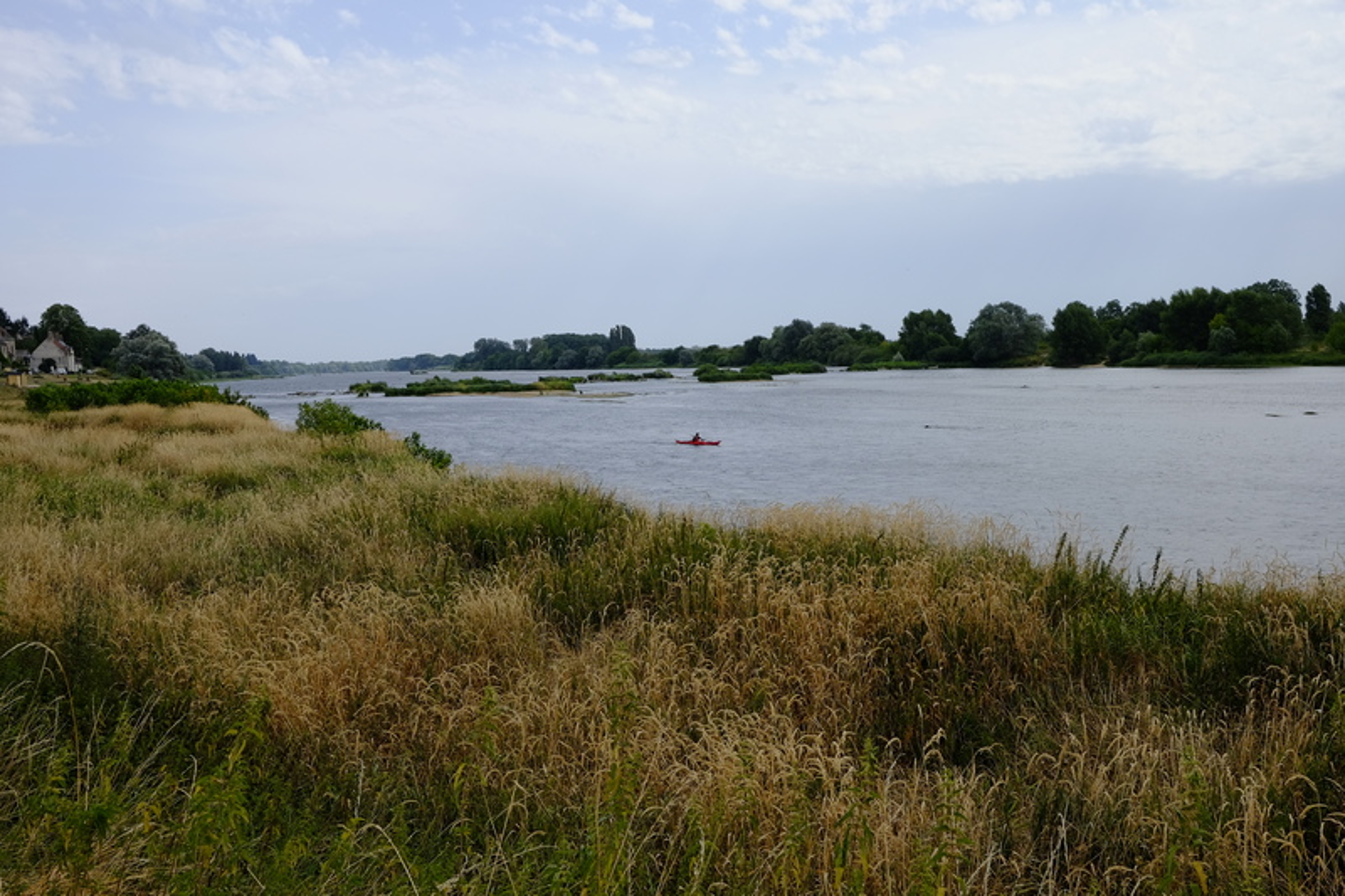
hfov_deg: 54.4
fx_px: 1307
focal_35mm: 35
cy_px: 448
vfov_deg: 37.8
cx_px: 672
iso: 400
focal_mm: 23
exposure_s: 1/800
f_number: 8
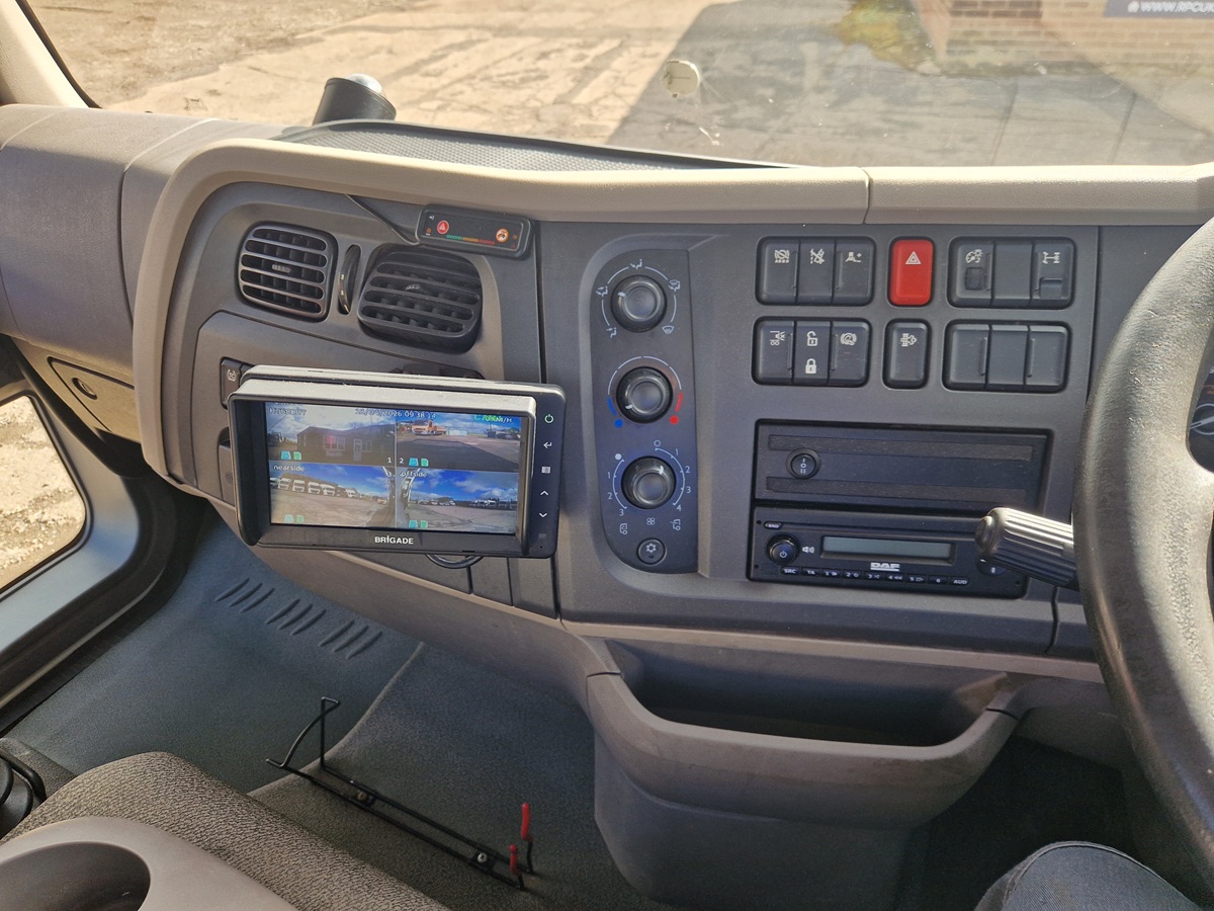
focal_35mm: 23
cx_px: 607
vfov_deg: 58.9
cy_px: 456
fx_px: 807
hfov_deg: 73.9
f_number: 1.8
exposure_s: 1/180
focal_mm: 5.4
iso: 50
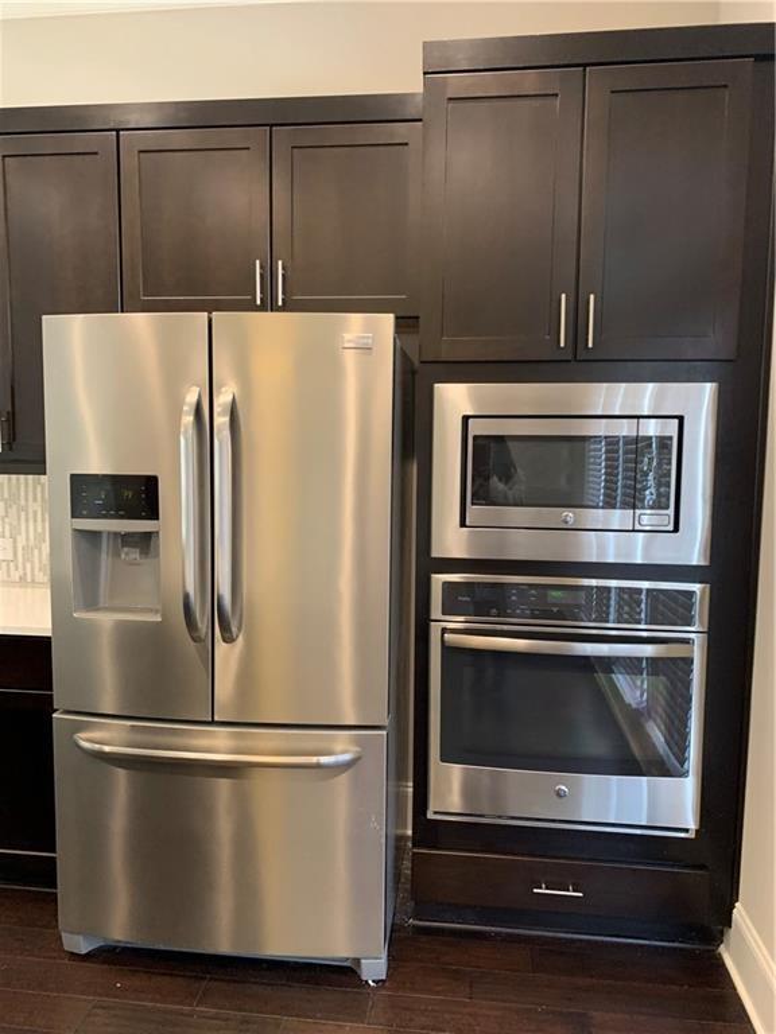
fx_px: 777
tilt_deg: -5.5
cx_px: 388
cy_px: 517
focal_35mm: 26
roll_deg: -0.8
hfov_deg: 53.1
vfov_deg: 67.3
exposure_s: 1/60
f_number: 1.8
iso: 320
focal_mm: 4.25
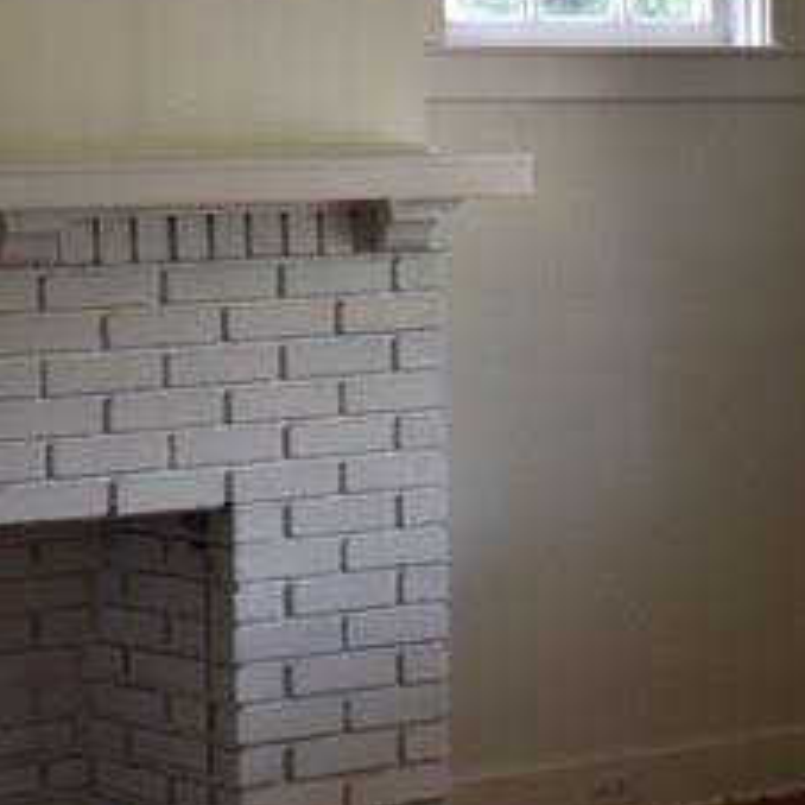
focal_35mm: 90
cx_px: 253
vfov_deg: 19.2
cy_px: 253
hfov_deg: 19.2
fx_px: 2373
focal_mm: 25
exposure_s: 1/200
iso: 800
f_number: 4
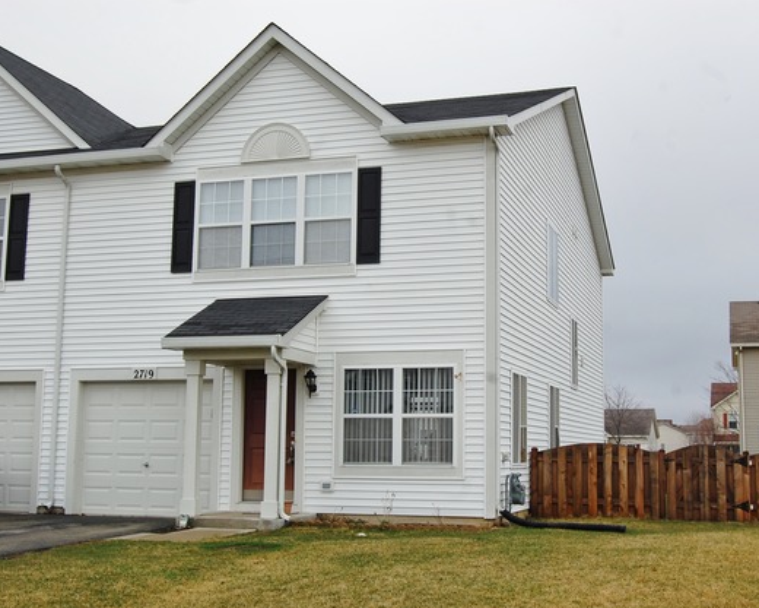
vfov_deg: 33.4
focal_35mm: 45
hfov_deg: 41.0
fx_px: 1011
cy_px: 310
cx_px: 439
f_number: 9
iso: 200
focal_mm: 26
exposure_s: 1/320
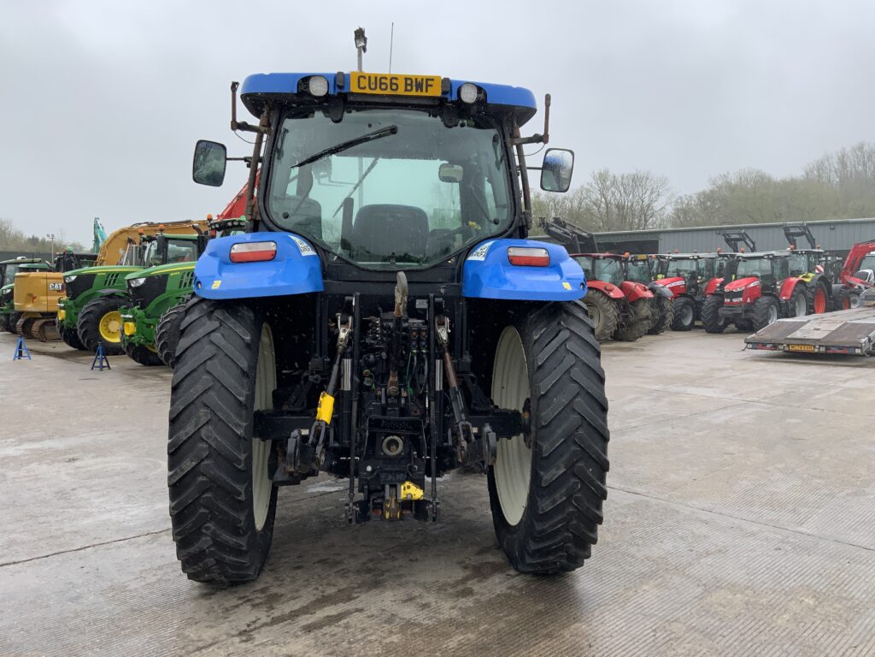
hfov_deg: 61.7
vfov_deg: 48.2
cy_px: 328
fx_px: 733
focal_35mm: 29
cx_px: 438
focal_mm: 3
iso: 16
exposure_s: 1/781
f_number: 1.8
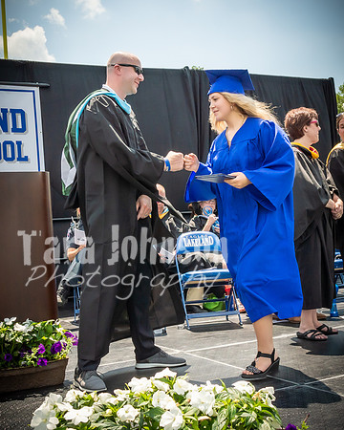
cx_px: 169
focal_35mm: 48
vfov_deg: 38.7
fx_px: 613
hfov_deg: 31.4
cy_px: 213
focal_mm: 17
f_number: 7.1
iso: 200
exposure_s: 1/800
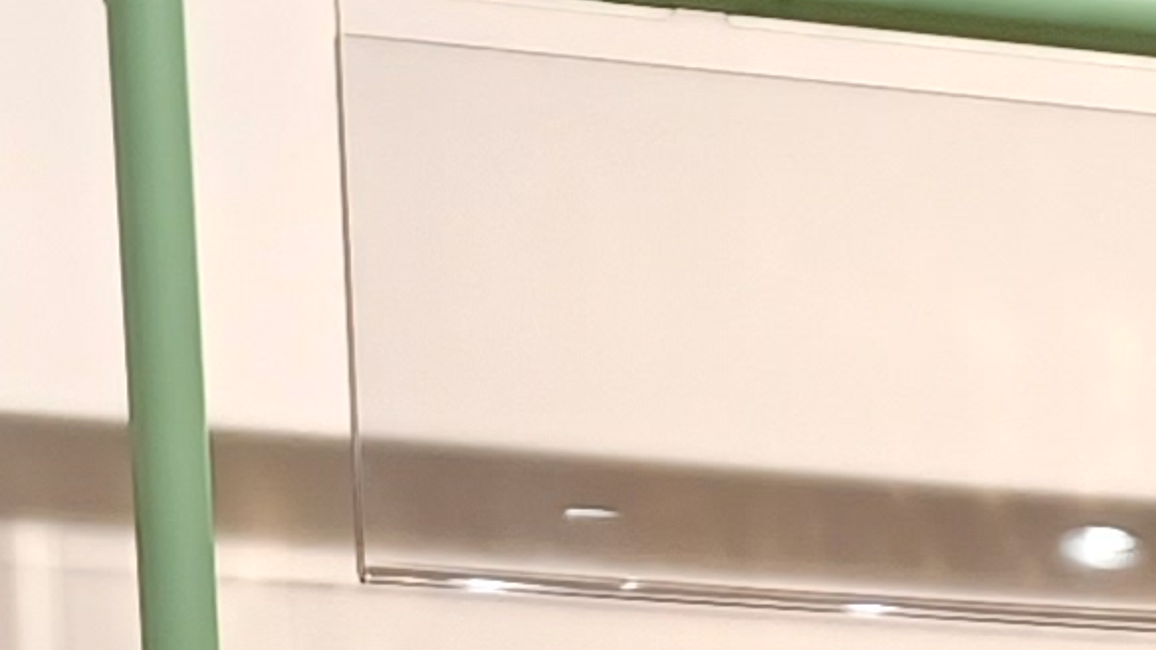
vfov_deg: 5.4
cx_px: 571
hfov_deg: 11.5
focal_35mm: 187
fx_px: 5732
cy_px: 2864
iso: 50
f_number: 1.8
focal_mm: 4.6
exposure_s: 1/50
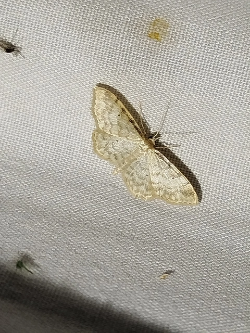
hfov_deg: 14.1
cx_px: 125
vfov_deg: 18.7
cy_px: 166
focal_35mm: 105
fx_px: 1011
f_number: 1.7
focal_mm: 5.31
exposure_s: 1/50
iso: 80
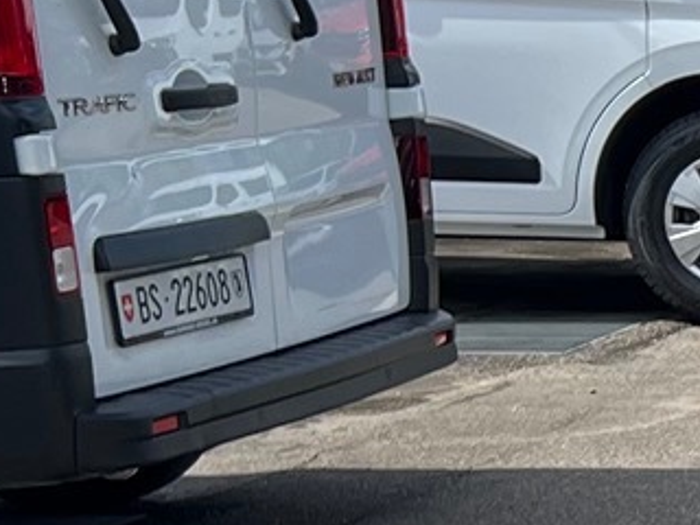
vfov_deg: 8.9
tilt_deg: -13.0
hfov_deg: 10.1
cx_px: 1824
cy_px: 698
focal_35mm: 164
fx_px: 3316
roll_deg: -0.9
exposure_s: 1/1068
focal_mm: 5.7
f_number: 1.5
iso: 50
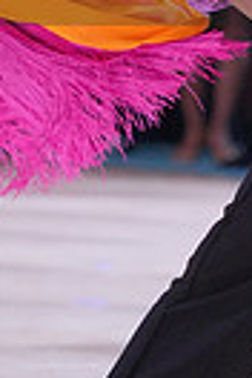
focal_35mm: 762
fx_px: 8000
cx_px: -93
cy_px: -69
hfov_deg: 1.8
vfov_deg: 2.7
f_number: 5.6
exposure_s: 1/400
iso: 5000
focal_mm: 173
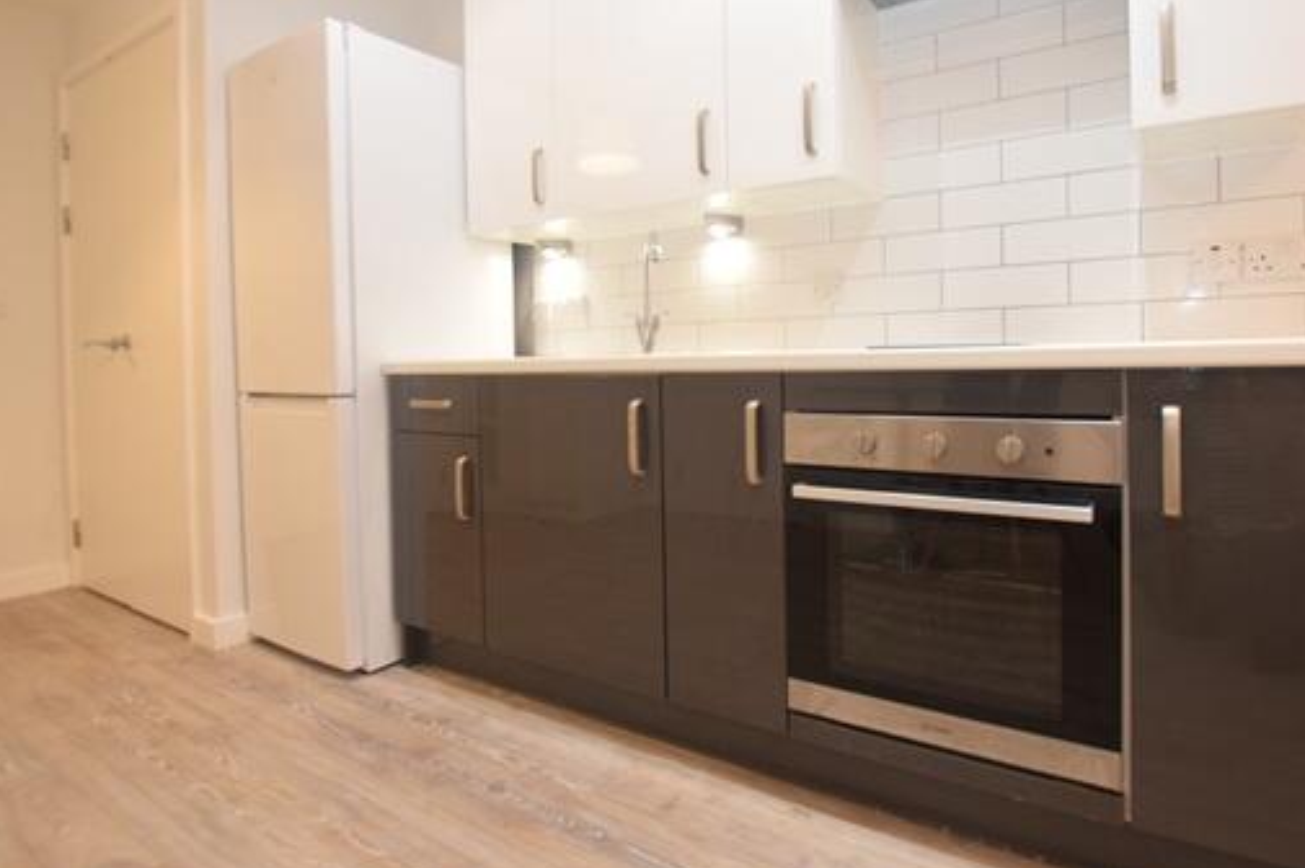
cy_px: 380
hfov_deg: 86.5
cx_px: 731
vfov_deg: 64.3
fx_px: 688
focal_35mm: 19
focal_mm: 10
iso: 800
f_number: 4.5
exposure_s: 1/80
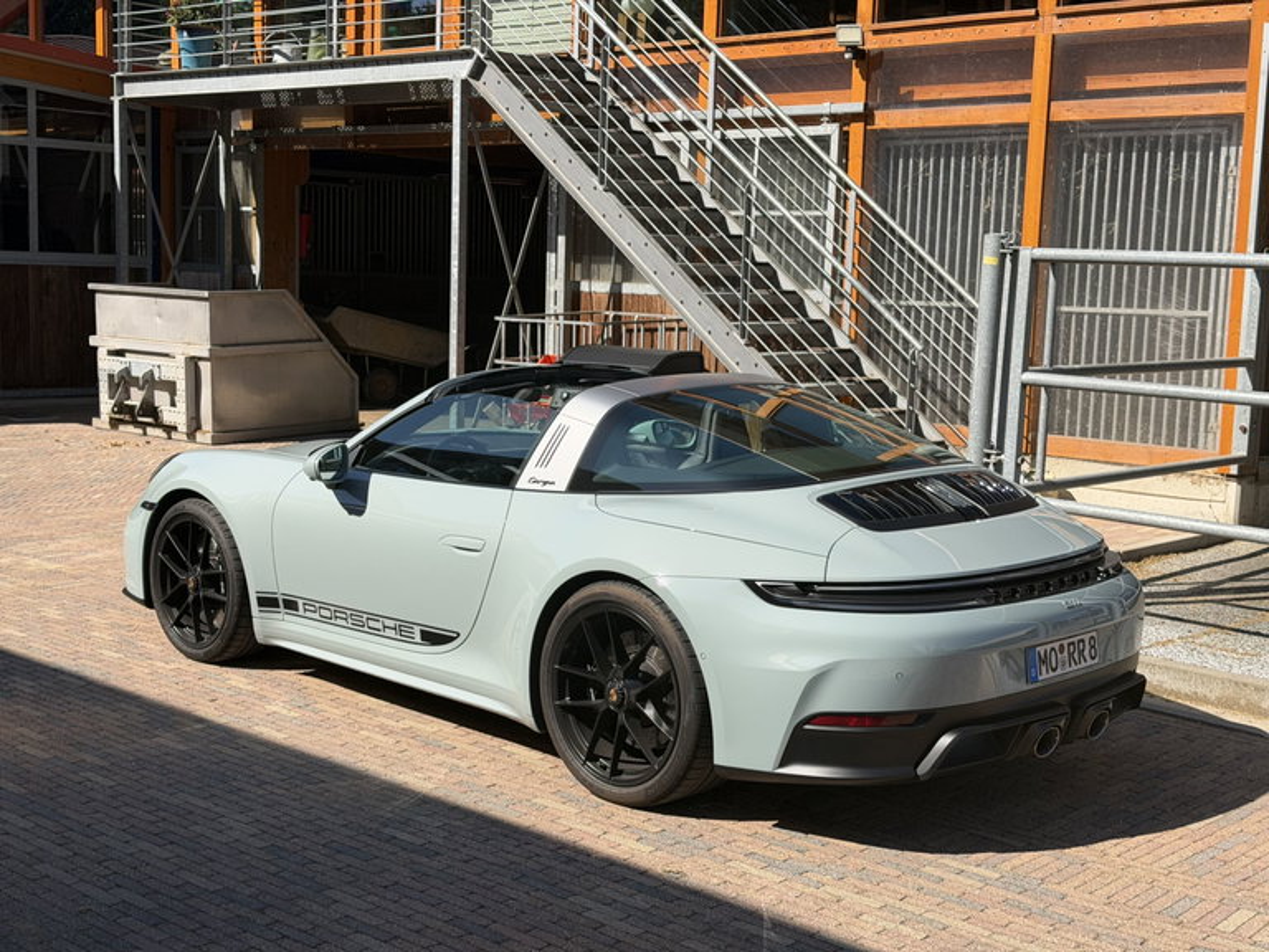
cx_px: 634
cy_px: 476
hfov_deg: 39.7
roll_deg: -2.7
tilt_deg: -4.2
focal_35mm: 48
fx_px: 1760
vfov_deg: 30.3
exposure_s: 1/3891
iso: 64
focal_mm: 6.76
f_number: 1.78
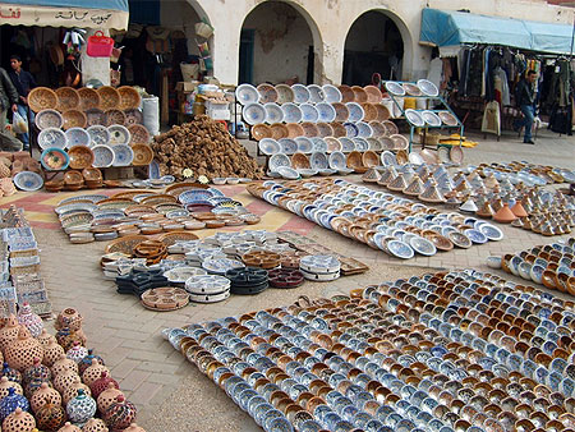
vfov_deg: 40.7
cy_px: 216
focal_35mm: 35
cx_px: 288
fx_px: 582
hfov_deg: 52.6
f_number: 2.8
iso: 50
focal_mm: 5.8
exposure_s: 1/1000
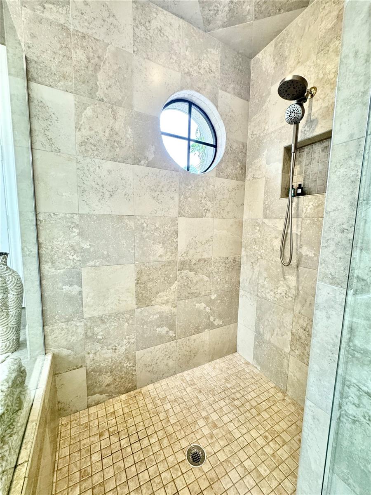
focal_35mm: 14
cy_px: 248
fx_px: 200
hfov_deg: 85.7
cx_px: 186
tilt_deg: -7.0
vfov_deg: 102.1
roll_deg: -0.8
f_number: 2.2
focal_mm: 2.22
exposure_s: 1/120
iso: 250
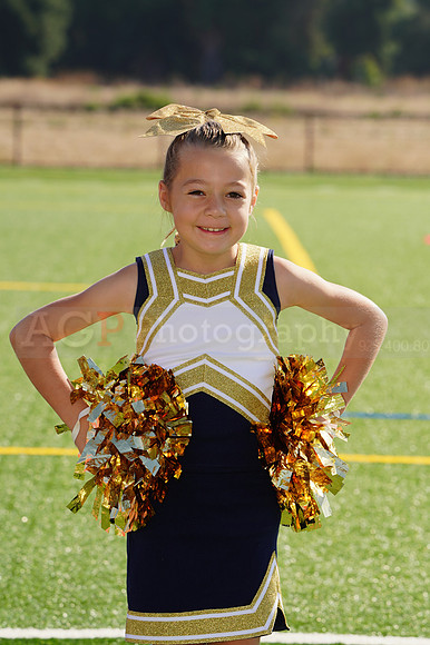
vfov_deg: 9.7
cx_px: 215
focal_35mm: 212
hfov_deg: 6.5
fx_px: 3803
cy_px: 322
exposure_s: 1/160
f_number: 11
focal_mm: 212
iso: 100
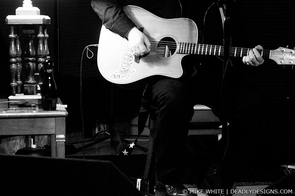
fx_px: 859
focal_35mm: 105
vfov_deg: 13.0
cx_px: 148
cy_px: 98
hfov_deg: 19.5
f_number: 2.8
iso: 1000
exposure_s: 1/25
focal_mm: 70
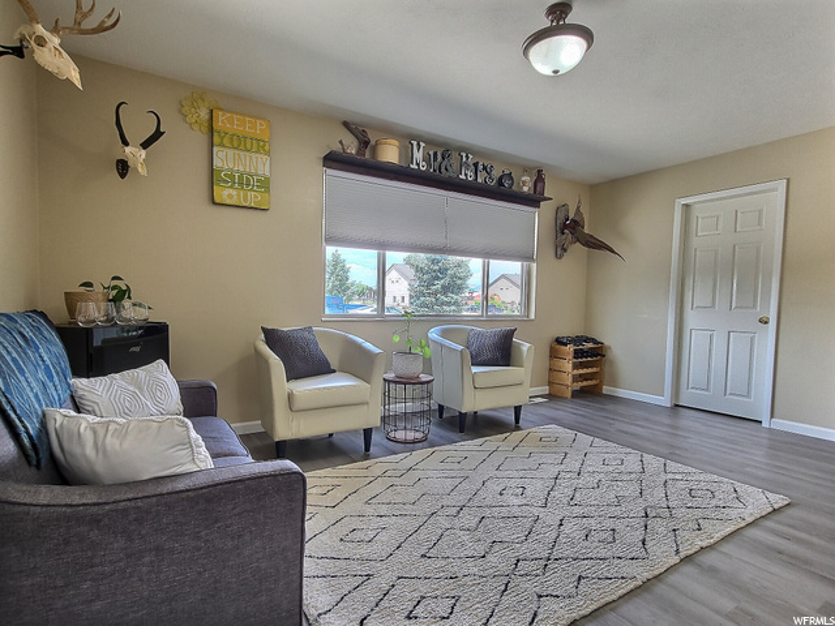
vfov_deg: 89.9
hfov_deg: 106.2
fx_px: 314
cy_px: 313
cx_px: 418
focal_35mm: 13
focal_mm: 2.2
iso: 639
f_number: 2.2
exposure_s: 1/2
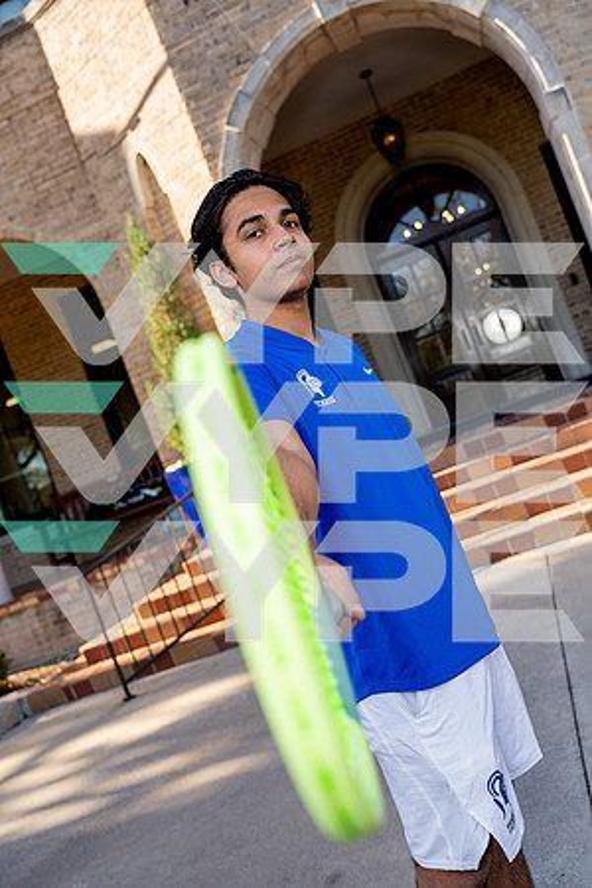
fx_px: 937
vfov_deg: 50.7
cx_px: 296
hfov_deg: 35.1
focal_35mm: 38
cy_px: 444
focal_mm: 38
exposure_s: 1/250
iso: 100
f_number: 4
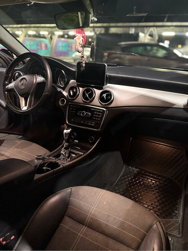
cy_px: 126
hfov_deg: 53.1
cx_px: 94
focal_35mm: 26
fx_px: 188
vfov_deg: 67.3
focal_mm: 5.96
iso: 640
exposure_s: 1/30
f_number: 1.6
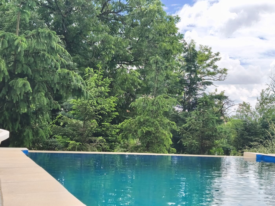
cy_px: 103
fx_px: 365
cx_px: 138
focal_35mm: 46
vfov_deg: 31.5
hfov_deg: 41.2
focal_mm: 6.06
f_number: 1.7
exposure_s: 1/903
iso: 50
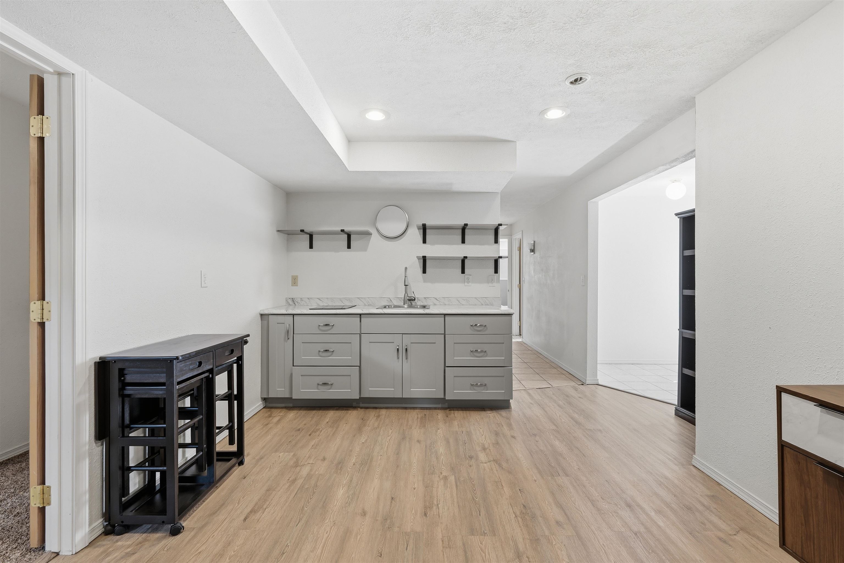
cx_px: 422
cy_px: 282
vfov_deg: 73.7
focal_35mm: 16
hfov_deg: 96.7
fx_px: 375
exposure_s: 1/20
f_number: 8
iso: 100
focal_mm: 16
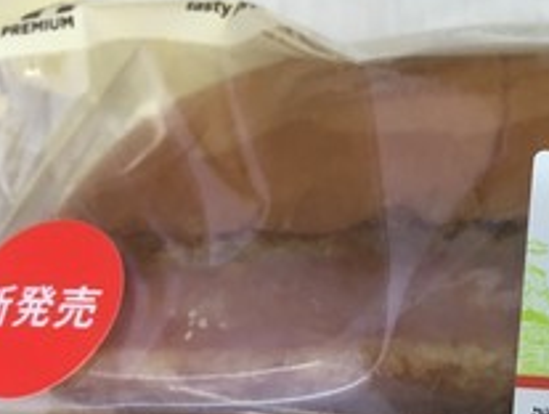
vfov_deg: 23.0
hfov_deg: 29.0
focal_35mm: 63
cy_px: 329
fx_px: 1001
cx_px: 530
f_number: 2.2
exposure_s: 1/30
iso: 50
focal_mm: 4.15
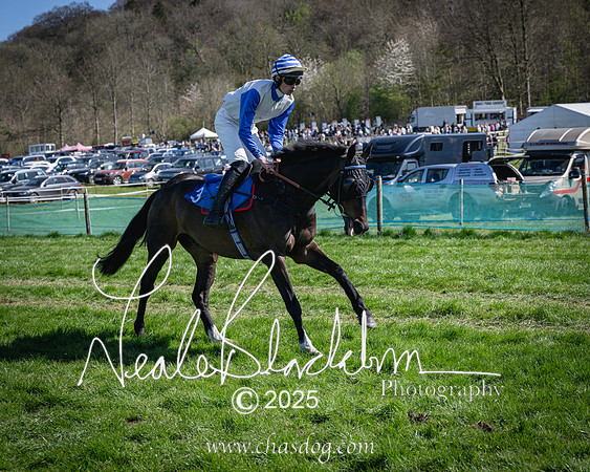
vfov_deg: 19.3
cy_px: 238
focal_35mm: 80
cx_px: 293
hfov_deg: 24.0
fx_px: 1389
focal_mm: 70
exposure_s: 1/2000
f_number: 5
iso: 400
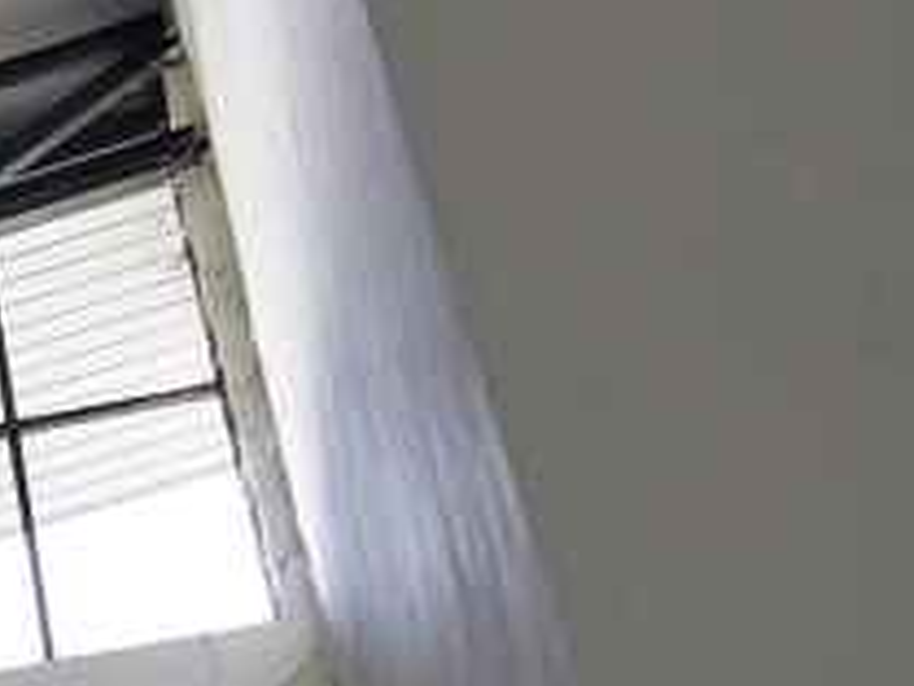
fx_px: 3487
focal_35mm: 132
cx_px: -1172
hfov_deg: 12.3
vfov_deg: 11.2
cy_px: 551
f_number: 1.8
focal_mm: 3.88
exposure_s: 1/50
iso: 64
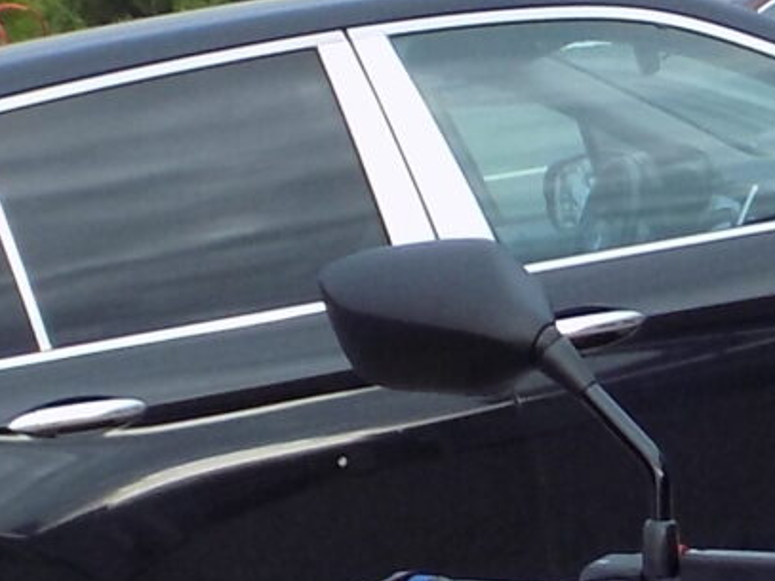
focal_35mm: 214
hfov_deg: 9.1
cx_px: 925
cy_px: 1627
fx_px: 4790
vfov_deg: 6.4
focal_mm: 6.1
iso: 80
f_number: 3.4
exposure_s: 1/200
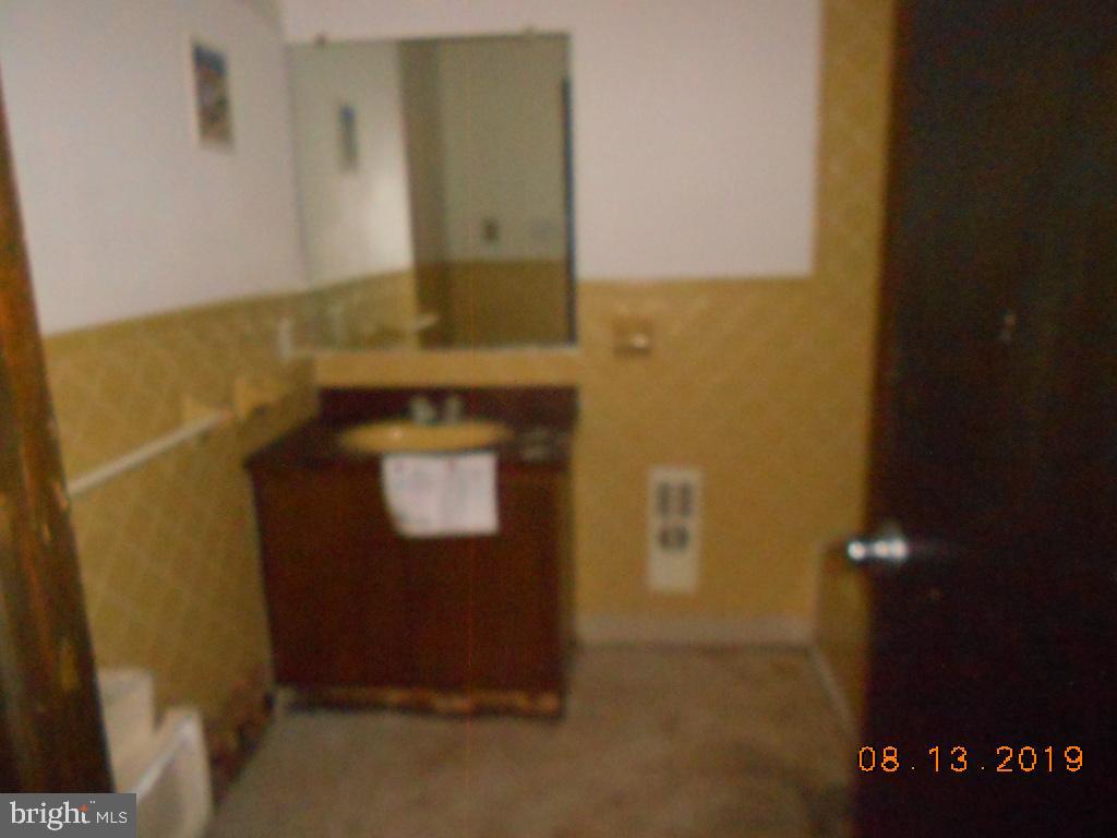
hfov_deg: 67.3
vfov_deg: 53.1
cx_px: 558
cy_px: 419
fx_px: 839
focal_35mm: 26
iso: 1000
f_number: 8
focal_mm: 4.6
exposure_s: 1/25
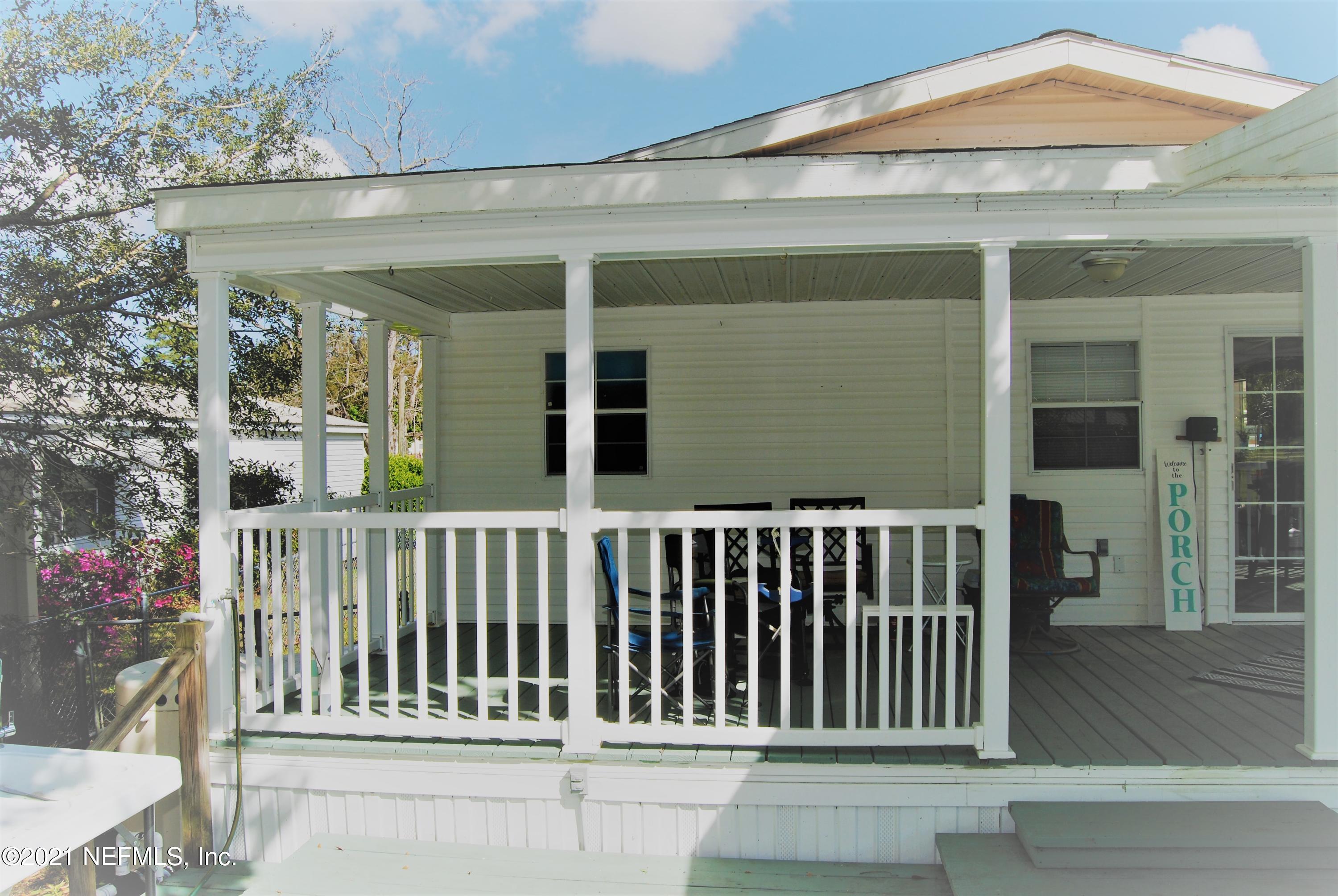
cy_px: 448
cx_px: 669
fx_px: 1005
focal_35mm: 27
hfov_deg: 67.3
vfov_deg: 48.0
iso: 100
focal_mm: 18
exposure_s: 1/200
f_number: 10
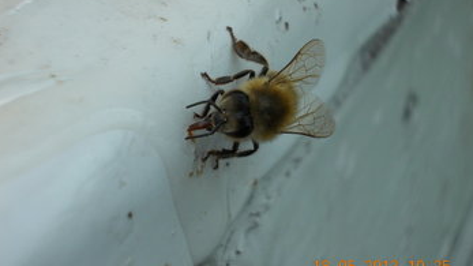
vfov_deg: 15.5
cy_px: 129
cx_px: 236
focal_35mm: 78
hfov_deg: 27.2
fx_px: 978
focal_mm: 10
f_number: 4.3
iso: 80
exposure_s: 1/400
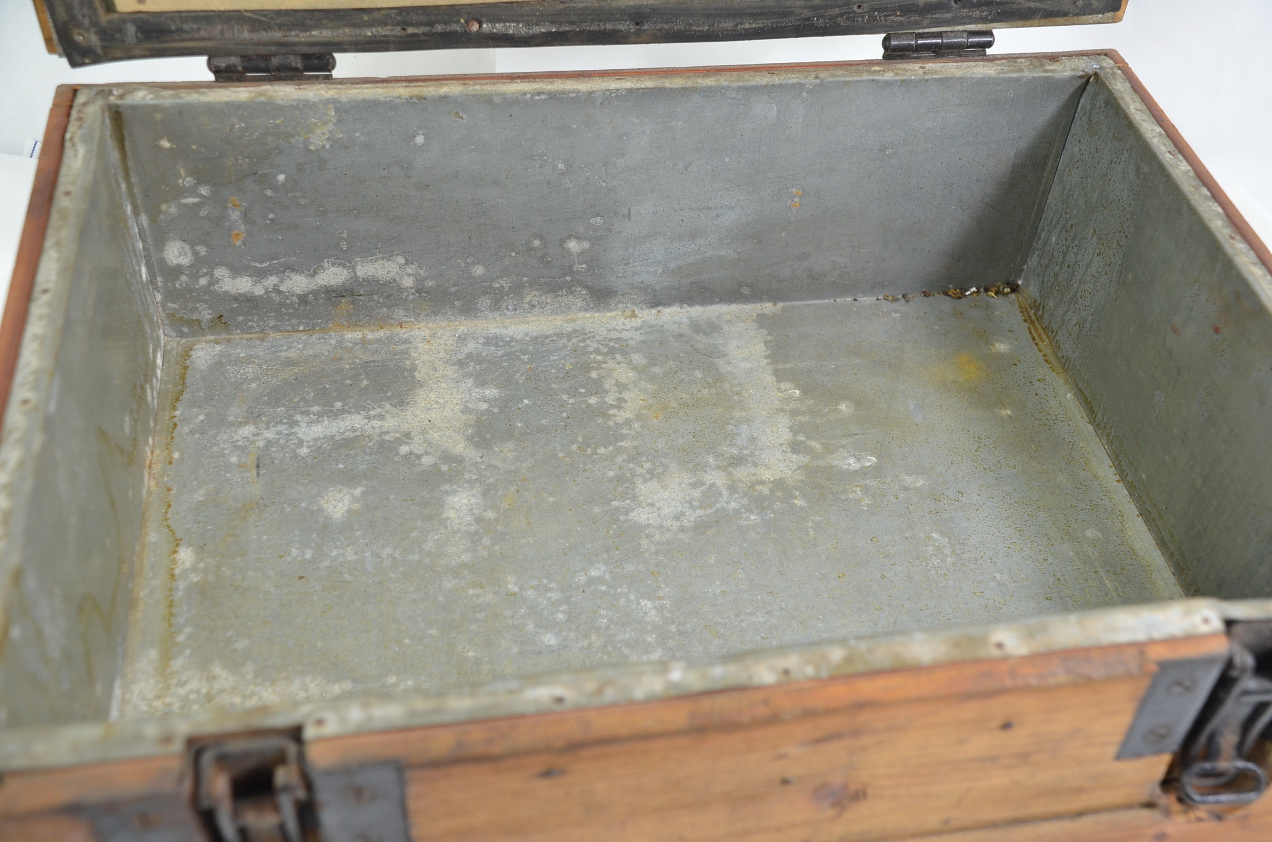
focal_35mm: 39
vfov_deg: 34.1
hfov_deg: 49.6
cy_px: 421
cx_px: 636
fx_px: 1375
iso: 400
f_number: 4.5
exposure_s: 1/80
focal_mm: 26
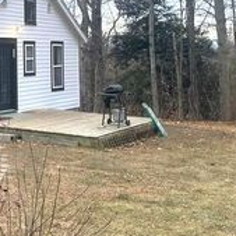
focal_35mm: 68
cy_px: 20
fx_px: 525
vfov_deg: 24.6
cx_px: -42
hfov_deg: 23.3
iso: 32
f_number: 1.6
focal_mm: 4.2
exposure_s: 1/690
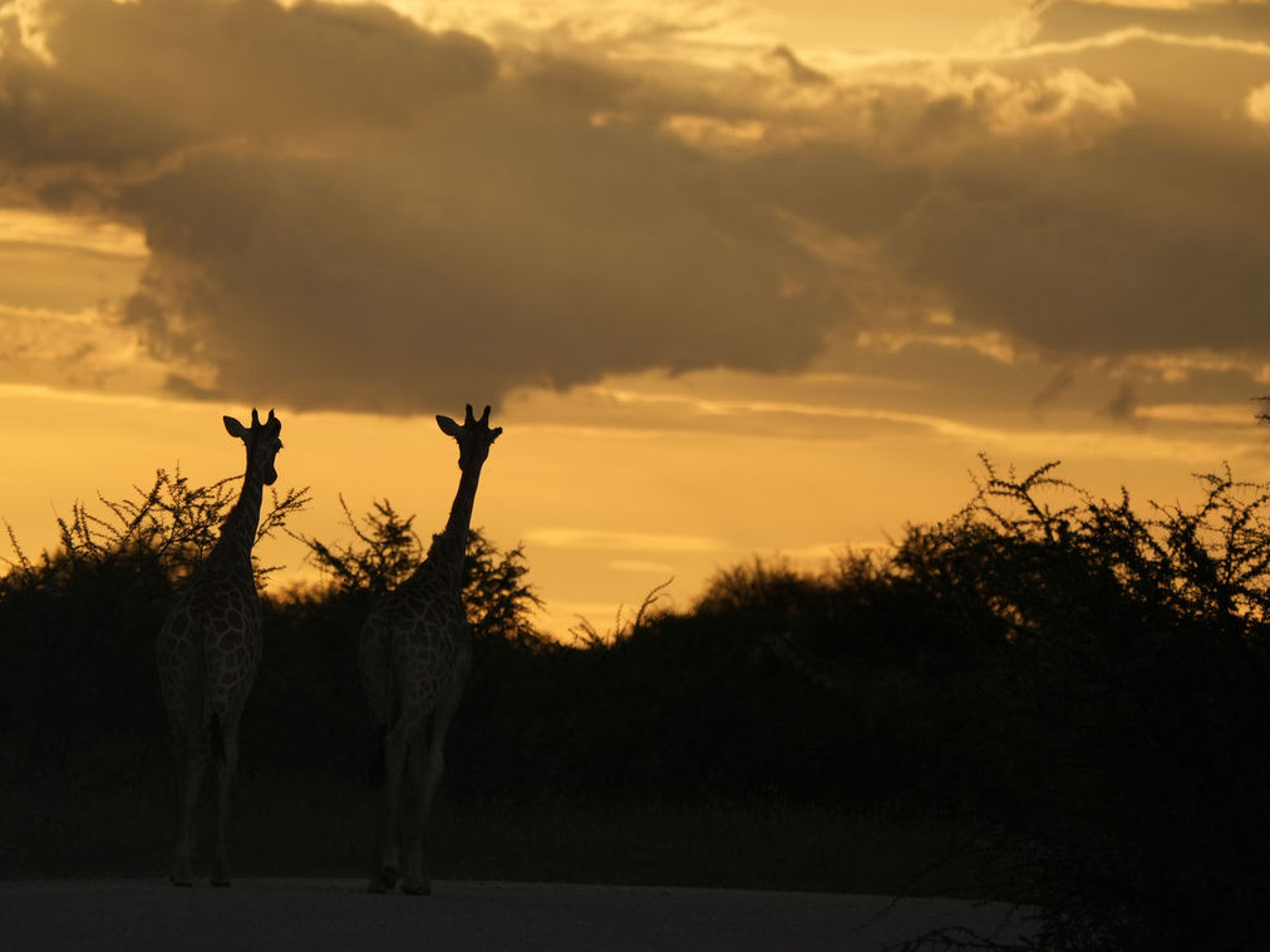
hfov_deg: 3.3
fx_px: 22306
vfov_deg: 2.4
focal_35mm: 608
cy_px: 403
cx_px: 454
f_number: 6.3
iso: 200
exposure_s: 1/500
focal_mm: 400
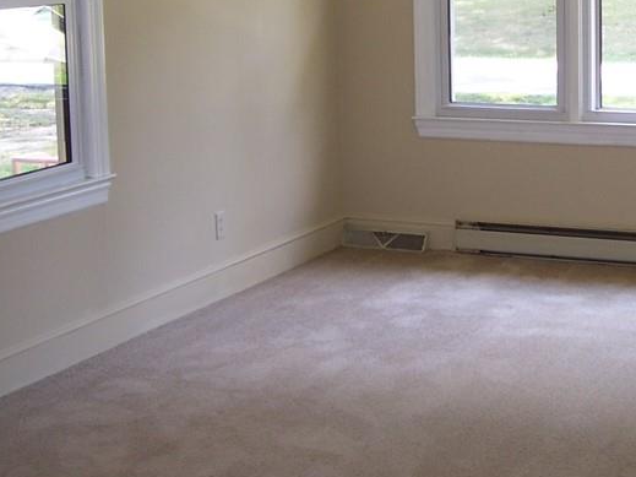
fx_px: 1304
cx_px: 480
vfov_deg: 20.5
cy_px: 113
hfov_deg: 27.0
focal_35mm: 71
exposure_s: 1/60
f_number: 2.7
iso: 80
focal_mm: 6
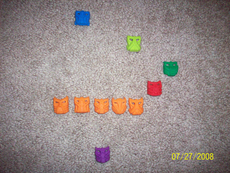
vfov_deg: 38.7
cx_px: 115
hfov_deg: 50.1
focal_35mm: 37
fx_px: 246
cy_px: 86
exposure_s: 1/128
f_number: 2.8
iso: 400
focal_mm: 6.2
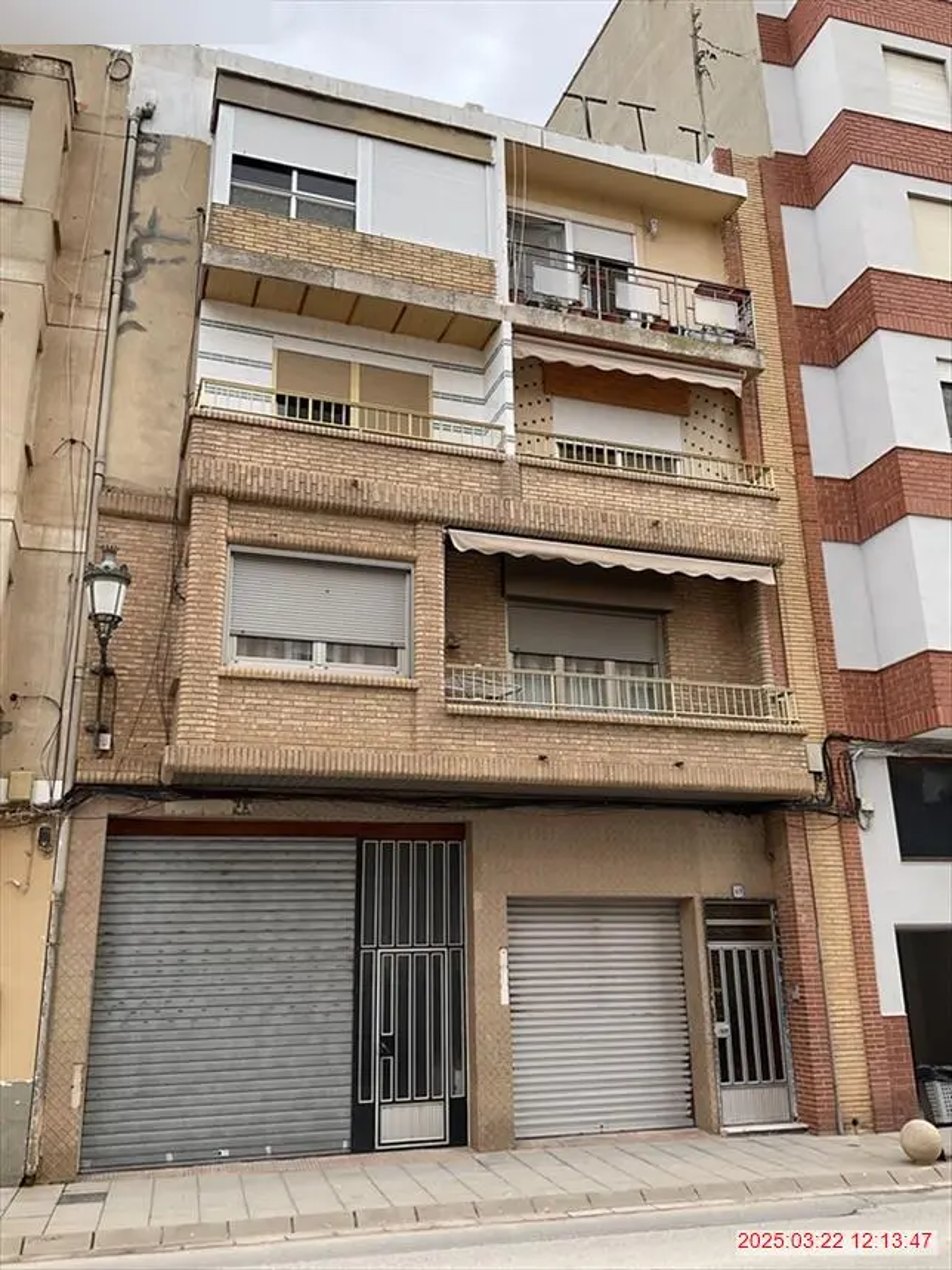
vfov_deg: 61.7
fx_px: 1064
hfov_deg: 48.2
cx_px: 476
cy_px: 635
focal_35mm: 29
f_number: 1.8
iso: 16
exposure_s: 1/719
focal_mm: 3
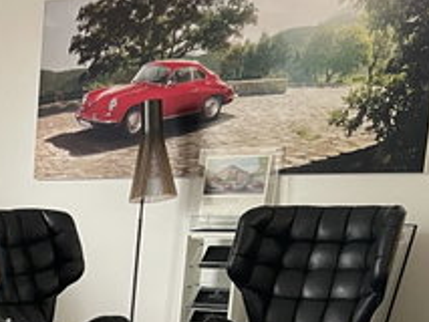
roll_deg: +1.2
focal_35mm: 90
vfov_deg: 14.8
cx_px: -240
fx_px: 1116
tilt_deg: -18.4
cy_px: 541
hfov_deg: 18.8
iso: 160
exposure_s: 1/60
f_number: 1.6
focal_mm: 5.1
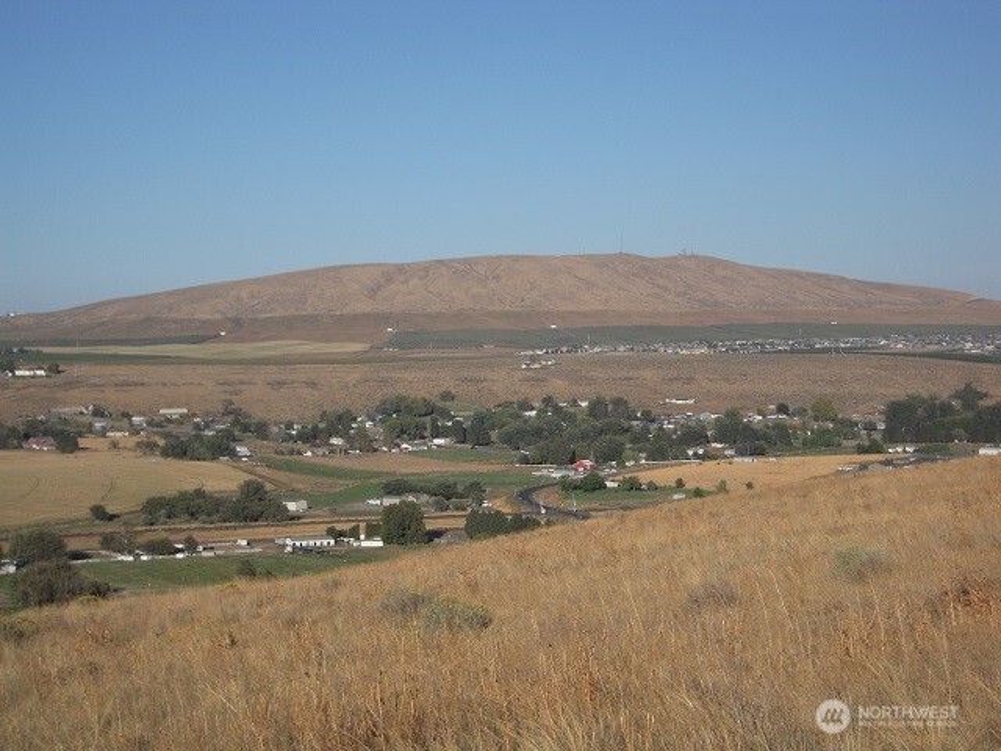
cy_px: 376
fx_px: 2342
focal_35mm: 81
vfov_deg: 18.2
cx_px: 500
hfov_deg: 24.1
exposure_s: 1/800
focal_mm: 14.5
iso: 100
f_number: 4.7
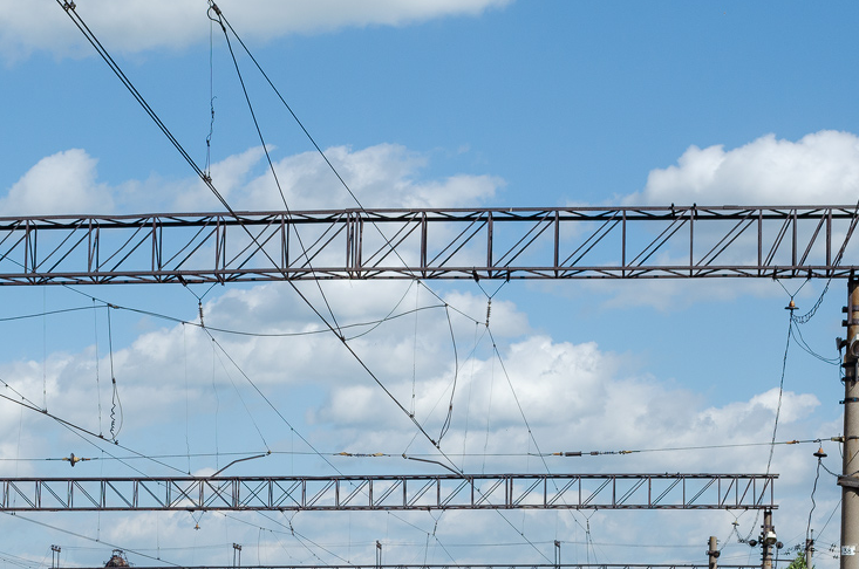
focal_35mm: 117
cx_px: 224
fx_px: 2787
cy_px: 490
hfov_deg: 17.4
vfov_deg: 11.6
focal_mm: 44
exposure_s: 1/640
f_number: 8
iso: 200
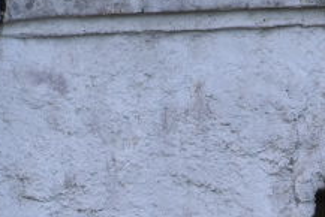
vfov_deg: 0.8
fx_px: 14659
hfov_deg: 1.3
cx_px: 112
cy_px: 691
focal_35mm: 1623
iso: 560
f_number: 4.8
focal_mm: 145
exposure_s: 1/500
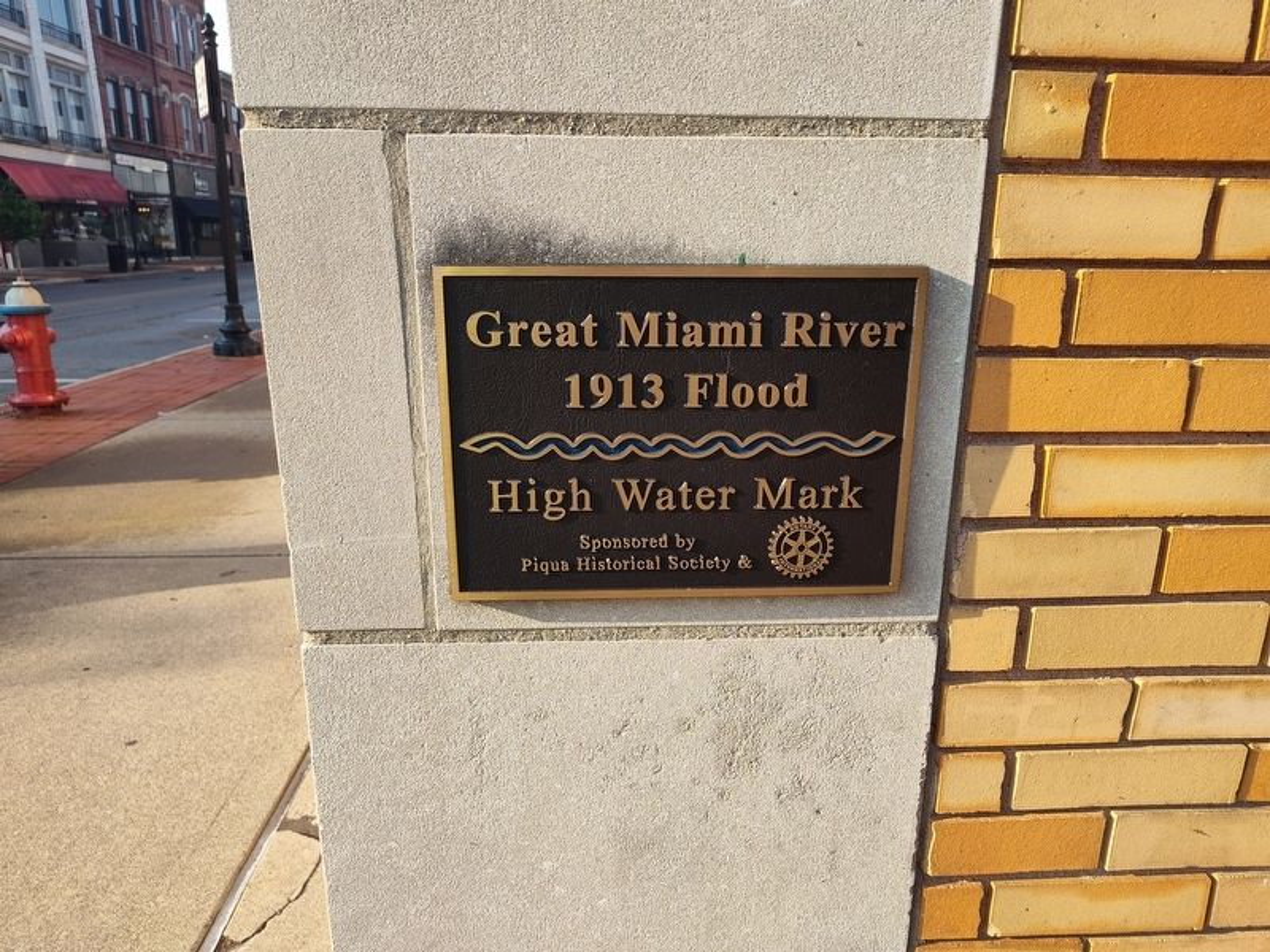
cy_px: 476
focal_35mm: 23
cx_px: 635
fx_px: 844
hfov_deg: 73.9
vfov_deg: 58.9
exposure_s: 1/442
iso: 100
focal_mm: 5.56
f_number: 1.8
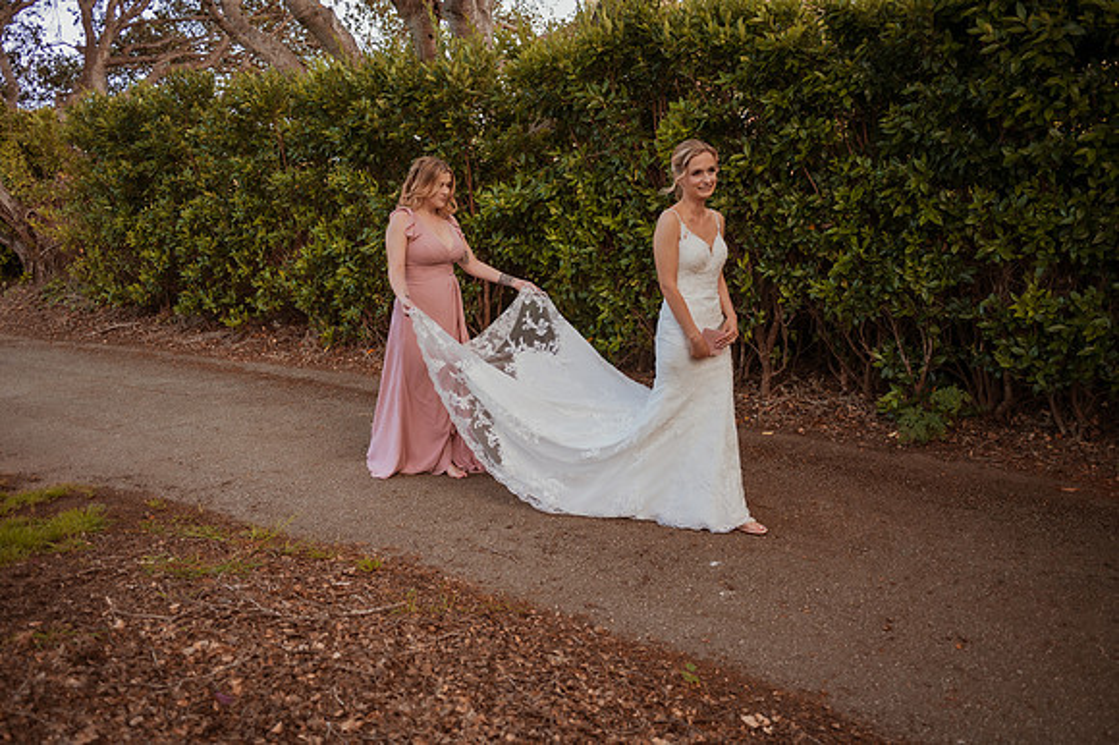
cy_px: 372
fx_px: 870
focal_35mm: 28
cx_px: 560
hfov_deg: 65.5
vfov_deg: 46.4
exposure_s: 1/640
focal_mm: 28
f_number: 2.8
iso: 500
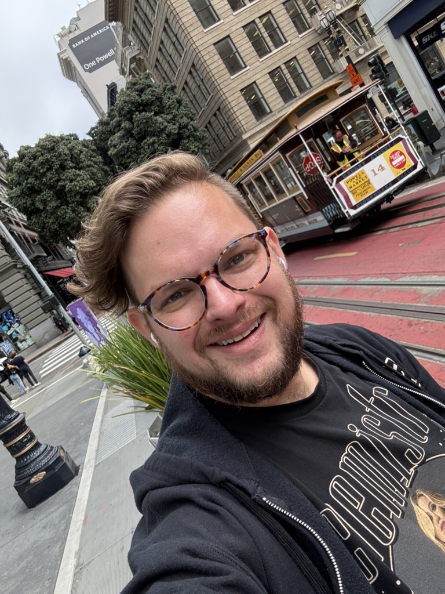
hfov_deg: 46.8
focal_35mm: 30
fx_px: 514
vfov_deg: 60.0
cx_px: 222
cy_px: 297
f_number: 1.9
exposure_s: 1/353
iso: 25
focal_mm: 2.69
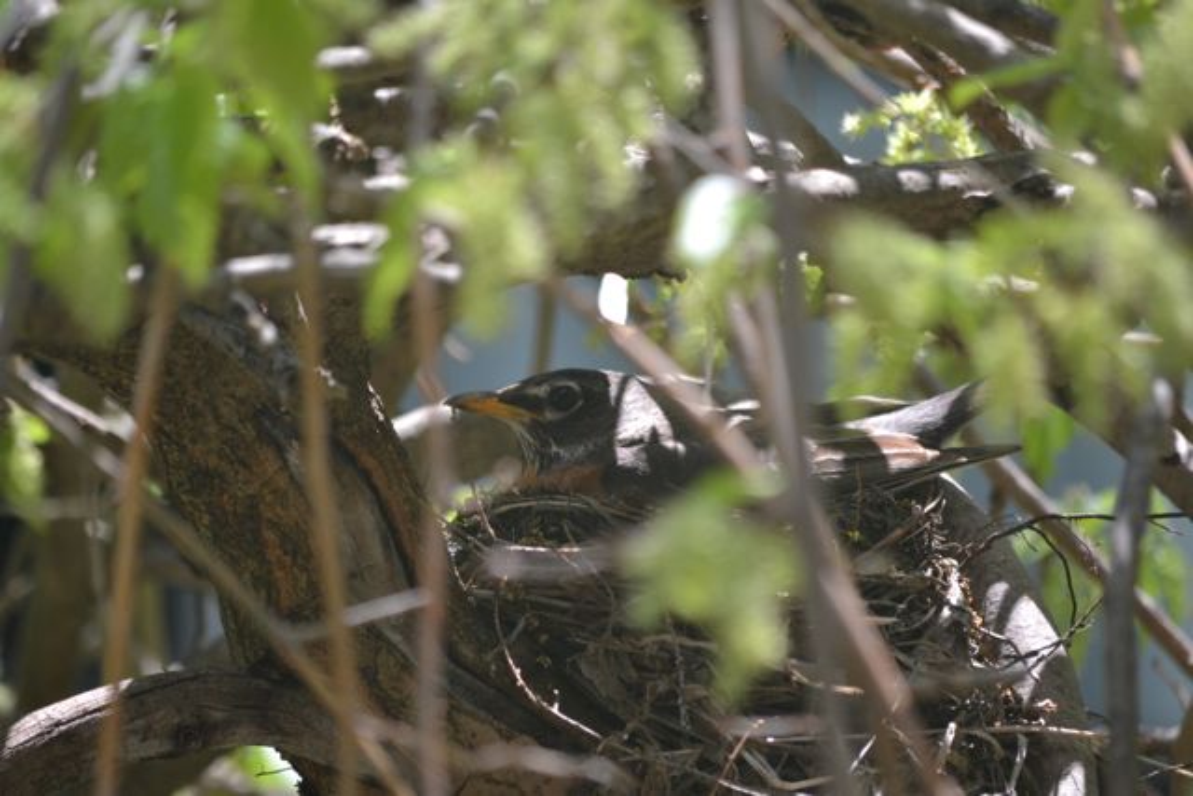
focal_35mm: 300
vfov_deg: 4.6
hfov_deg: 6.9
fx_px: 9943
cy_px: 398
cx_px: 596
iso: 560
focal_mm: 200
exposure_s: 1/500
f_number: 5.6
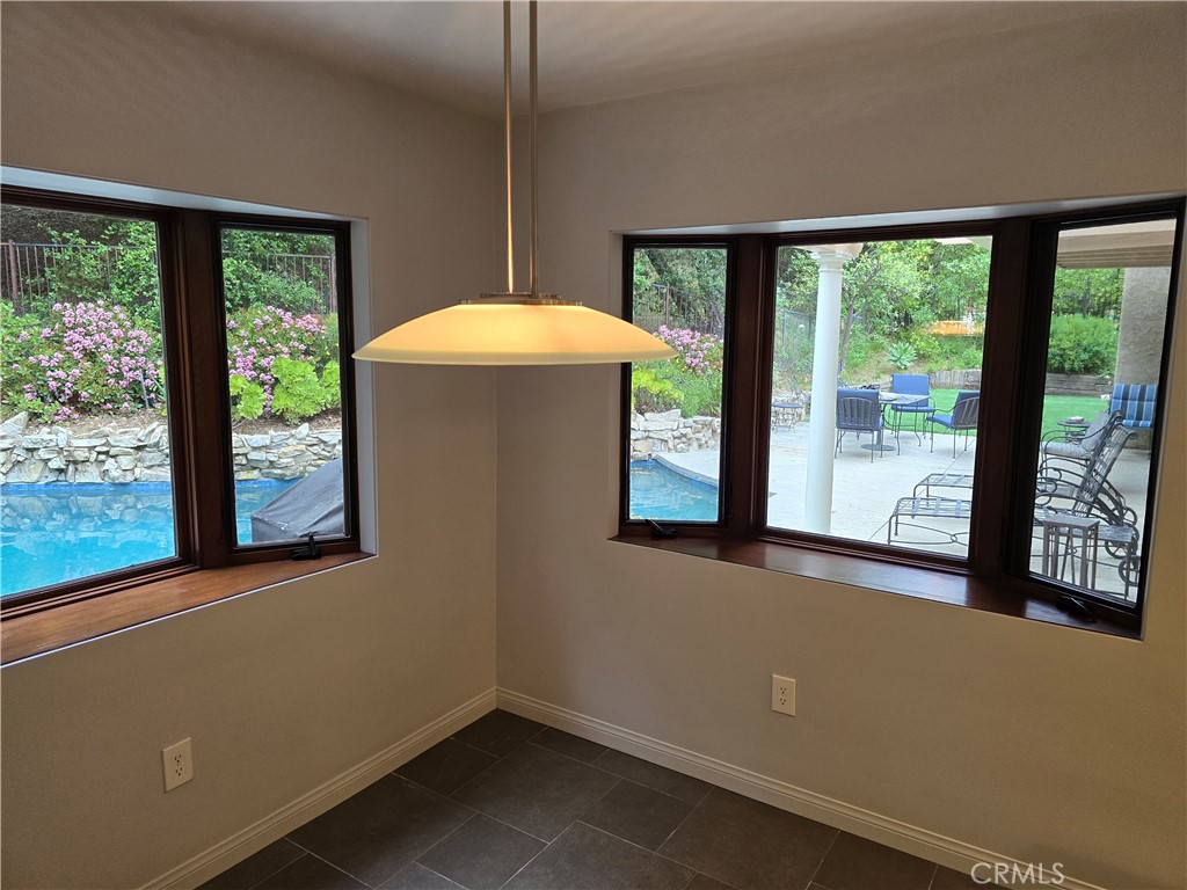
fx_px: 789
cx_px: 594
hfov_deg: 73.9
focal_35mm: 23
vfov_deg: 58.9
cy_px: 445
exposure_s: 1/120
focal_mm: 6.3
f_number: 1.7
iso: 250
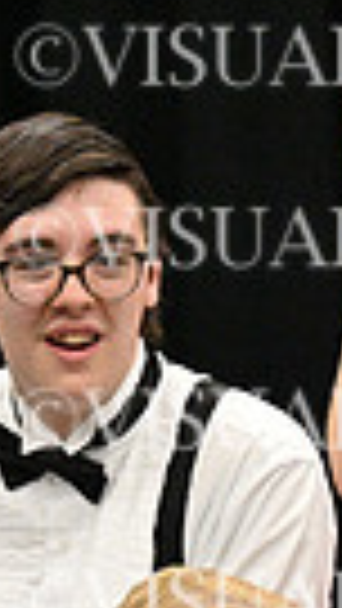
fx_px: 14517
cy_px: 691
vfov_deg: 2.4
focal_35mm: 901
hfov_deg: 1.3
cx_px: 666
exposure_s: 1/1000
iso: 6400
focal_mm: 200
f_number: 2.8
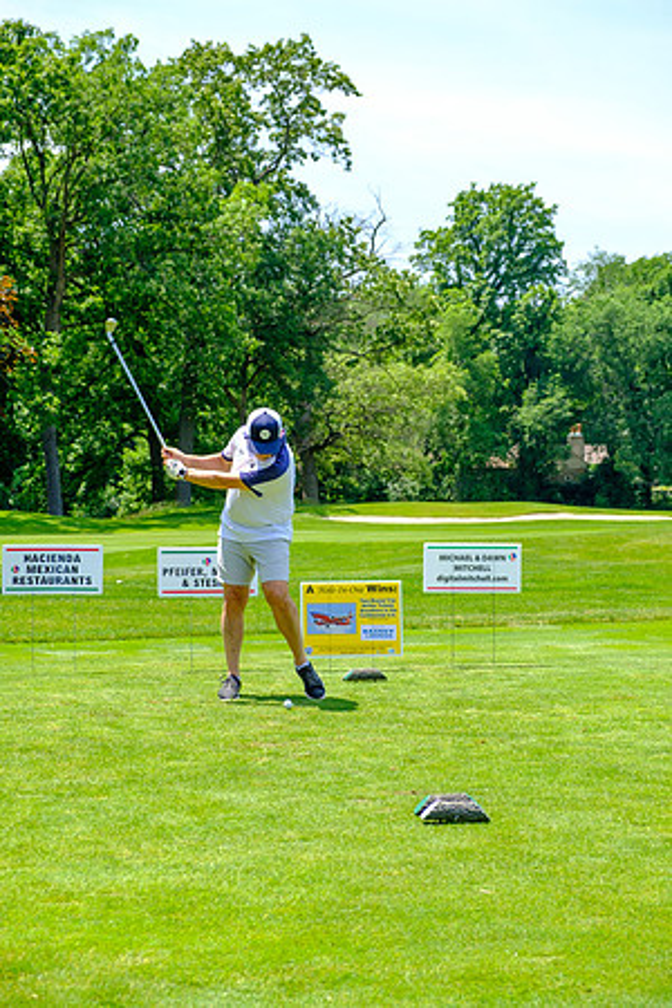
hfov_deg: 19.7
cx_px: 336
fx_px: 1932
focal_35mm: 69
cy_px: 504
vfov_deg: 29.2
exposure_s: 1/500
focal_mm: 46.3
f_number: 5
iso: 200
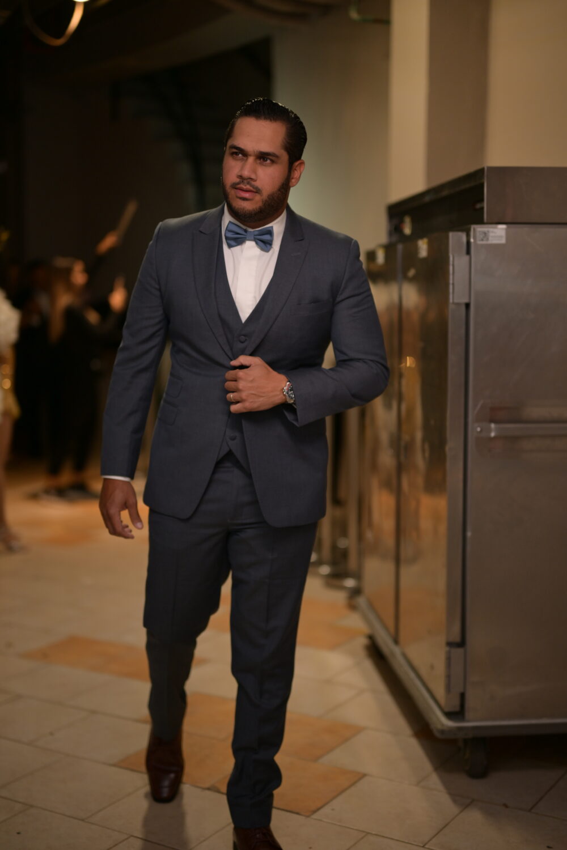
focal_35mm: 50
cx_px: 284
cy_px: 425
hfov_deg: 27.0
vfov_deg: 39.6
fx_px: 1181
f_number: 1.2
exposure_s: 1/200
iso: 400
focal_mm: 50
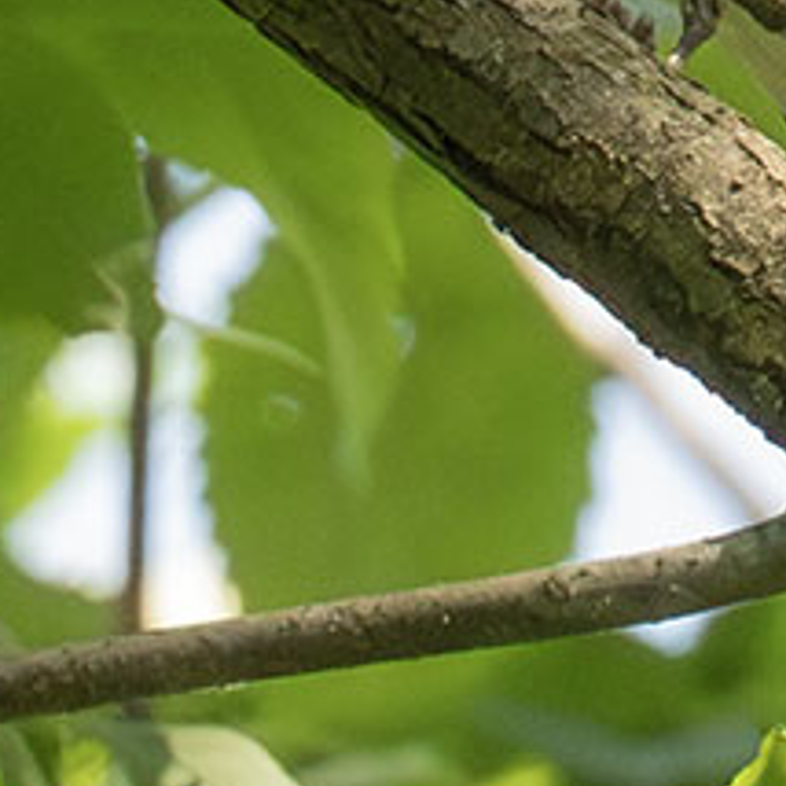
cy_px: -285
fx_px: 20372
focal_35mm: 793
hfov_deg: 2.2
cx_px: 165
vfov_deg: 2.2
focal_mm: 200
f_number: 13
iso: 20000
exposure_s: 1/3200
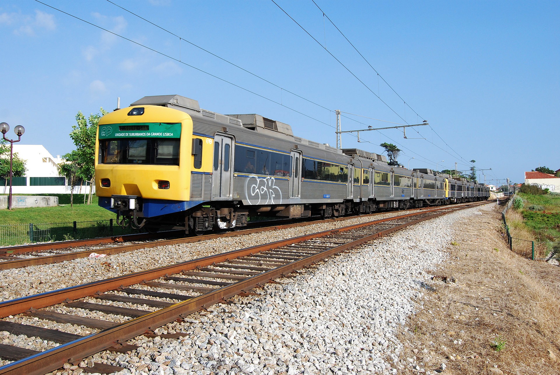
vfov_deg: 40.1
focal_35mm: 33
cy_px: 188
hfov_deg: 57.2
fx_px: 514
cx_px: 280
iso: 200
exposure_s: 1/400
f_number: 8
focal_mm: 22
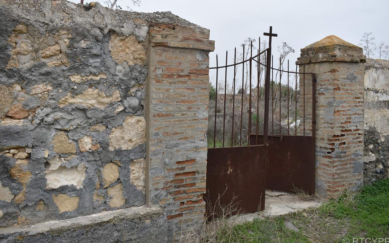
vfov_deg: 38.8
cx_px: 195
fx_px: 345
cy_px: 116
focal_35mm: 33
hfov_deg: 58.9
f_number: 5.6
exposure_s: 1/250
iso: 200
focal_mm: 21
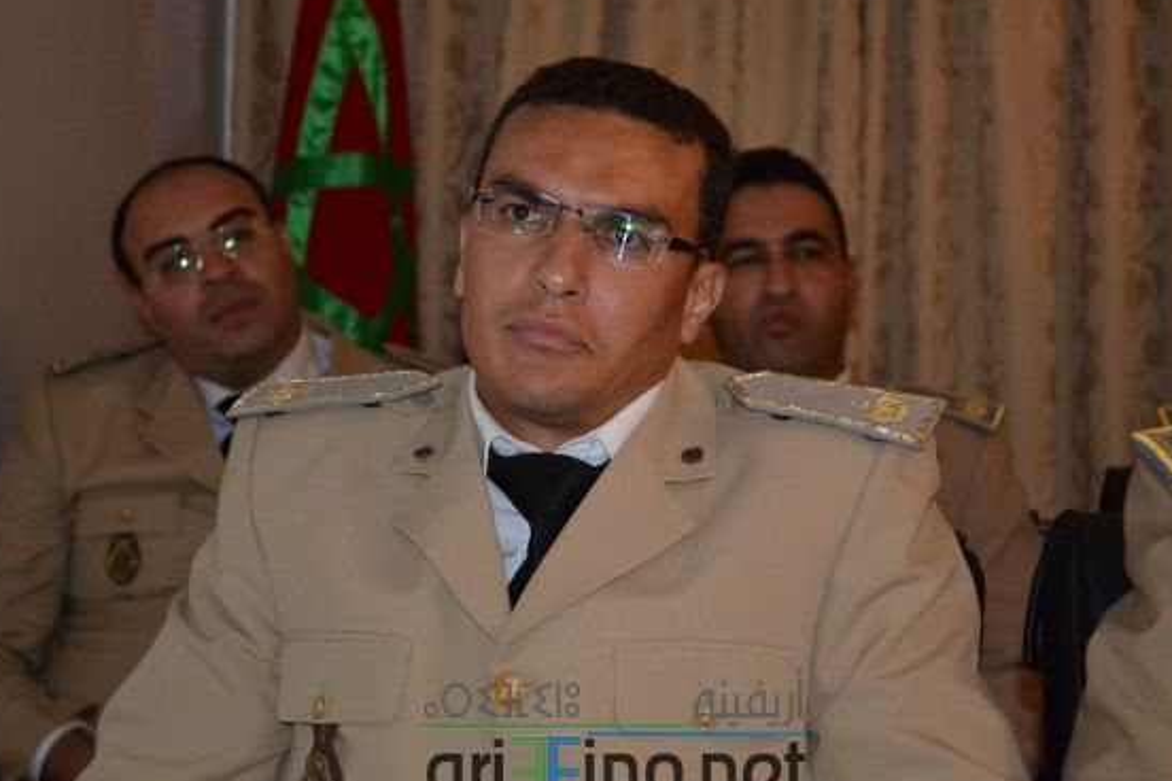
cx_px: 614
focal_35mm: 96
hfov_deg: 21.3
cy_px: 418
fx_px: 3111
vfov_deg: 14.3
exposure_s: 1/60
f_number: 5.6
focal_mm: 55
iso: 3200
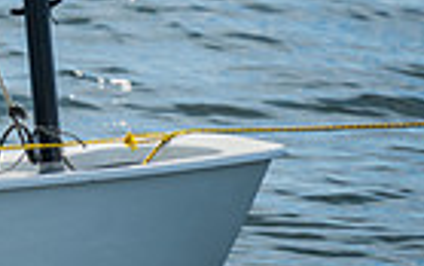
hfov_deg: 2.0
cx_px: -475
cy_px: -112
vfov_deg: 1.3
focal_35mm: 1033
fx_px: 11942
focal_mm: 200
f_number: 6.3
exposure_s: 1/200
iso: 100
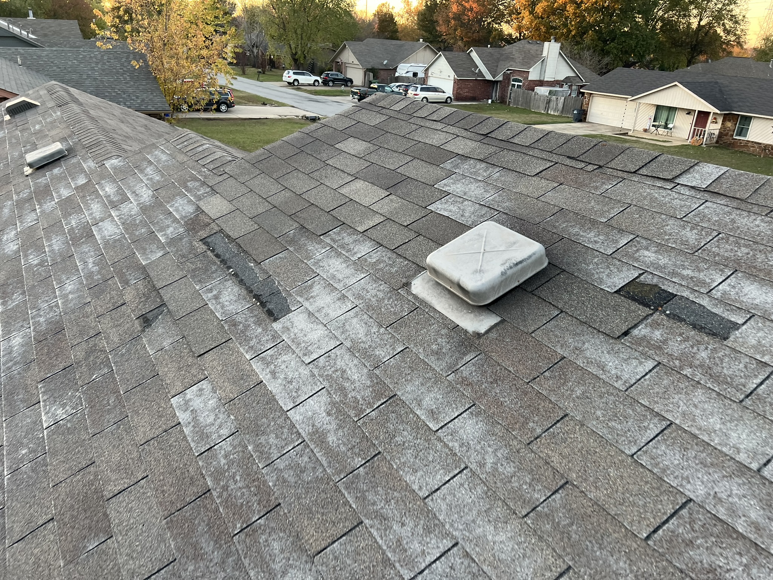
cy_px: 290
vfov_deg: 53.1
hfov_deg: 67.3
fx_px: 581
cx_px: 386
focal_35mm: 26
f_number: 1.5
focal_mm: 5.7
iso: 80
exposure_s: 1/121
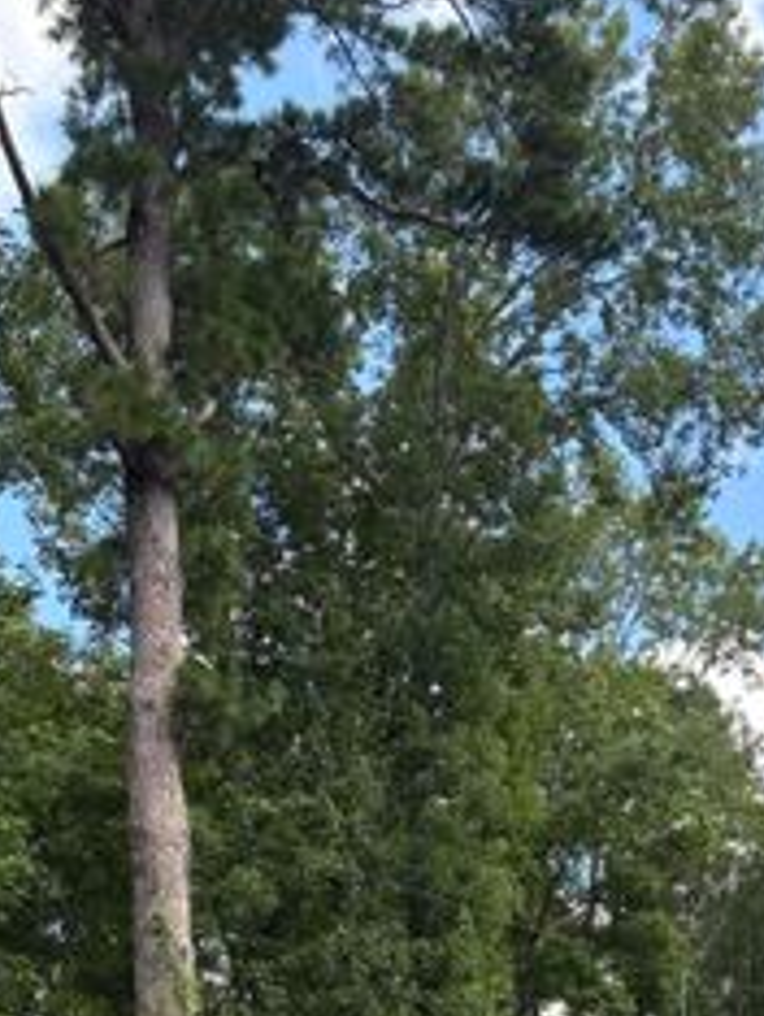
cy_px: 1366
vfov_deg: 23.0
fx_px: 2174
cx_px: 300
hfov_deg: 19.9
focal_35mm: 74
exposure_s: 1/747
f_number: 1.6
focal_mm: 5.96
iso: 64
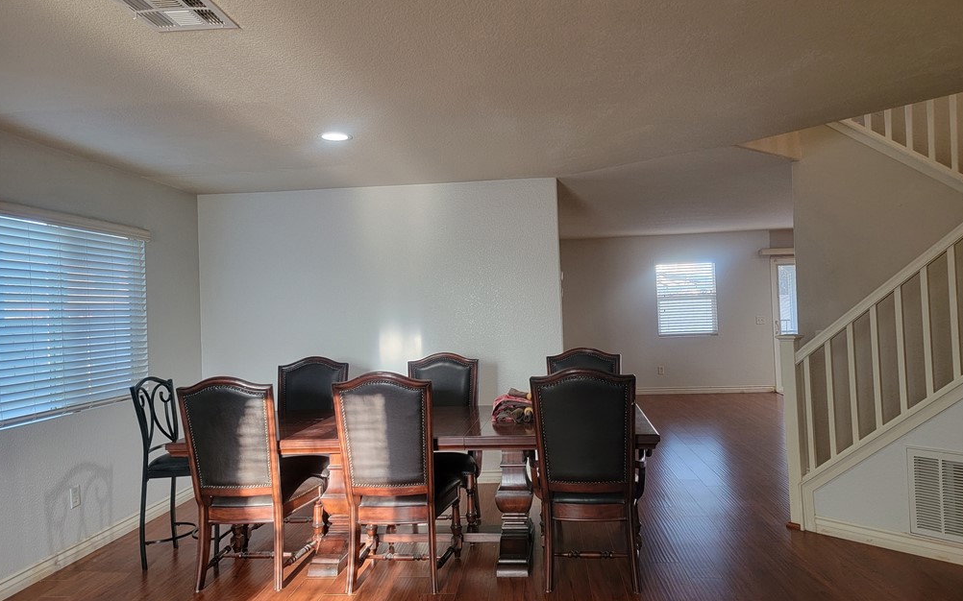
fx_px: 682
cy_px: 301
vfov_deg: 47.6
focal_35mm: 26
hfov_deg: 70.4
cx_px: 485
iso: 250
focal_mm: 6.7
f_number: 1.8
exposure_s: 1/60
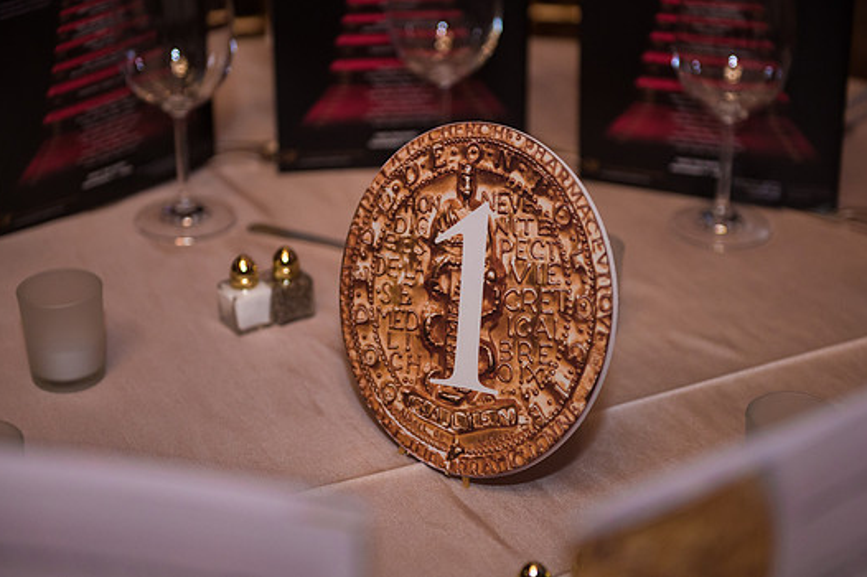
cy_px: 271
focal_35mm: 71
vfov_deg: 19.2
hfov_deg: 28.5
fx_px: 1709
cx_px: 453
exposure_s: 1/200
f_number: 3.2
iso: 1600
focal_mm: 62
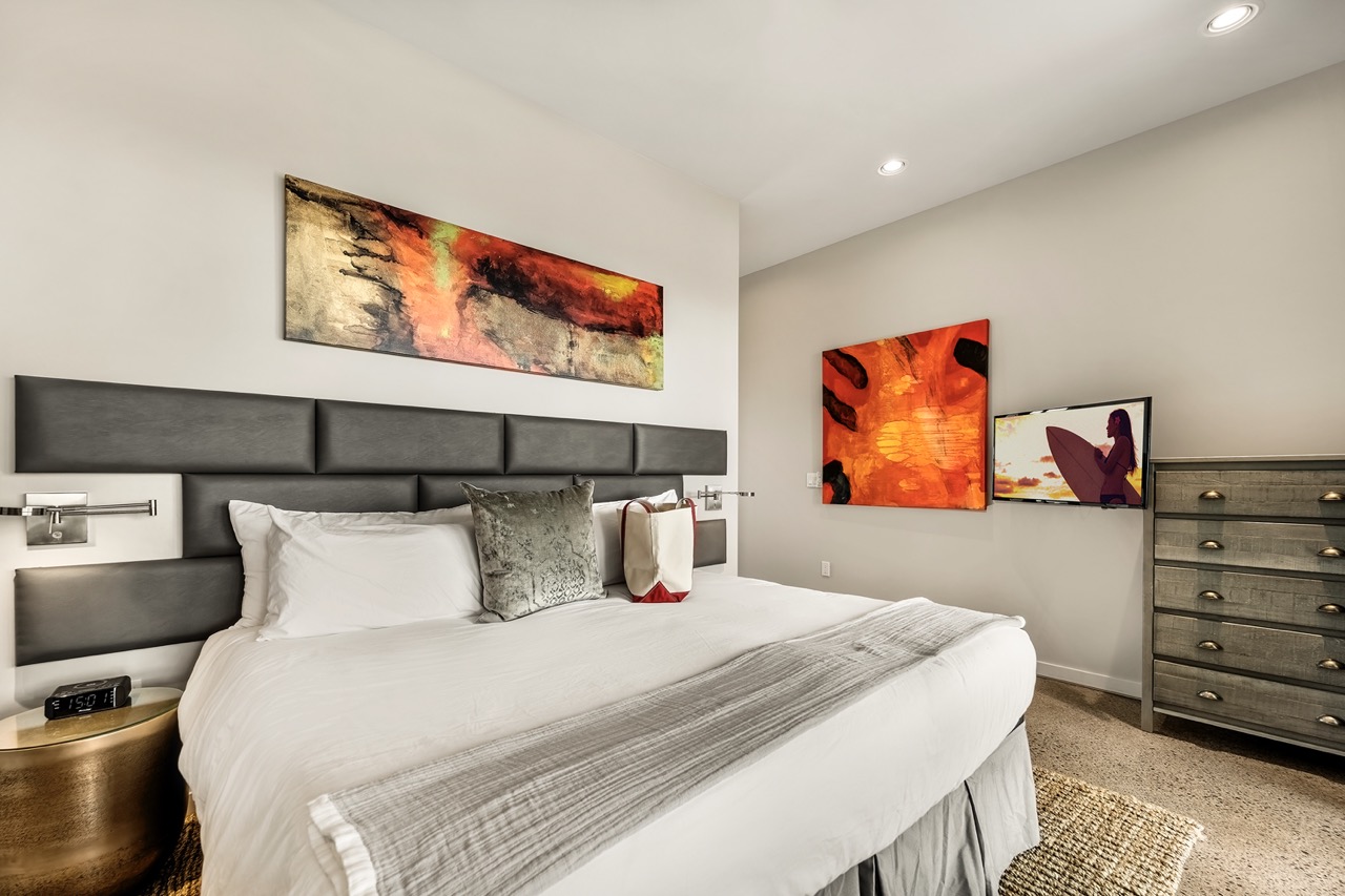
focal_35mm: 14
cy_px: 448
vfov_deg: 81.2
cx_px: 672
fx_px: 523
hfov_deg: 104.3
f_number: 8
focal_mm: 14
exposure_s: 1/200
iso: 320
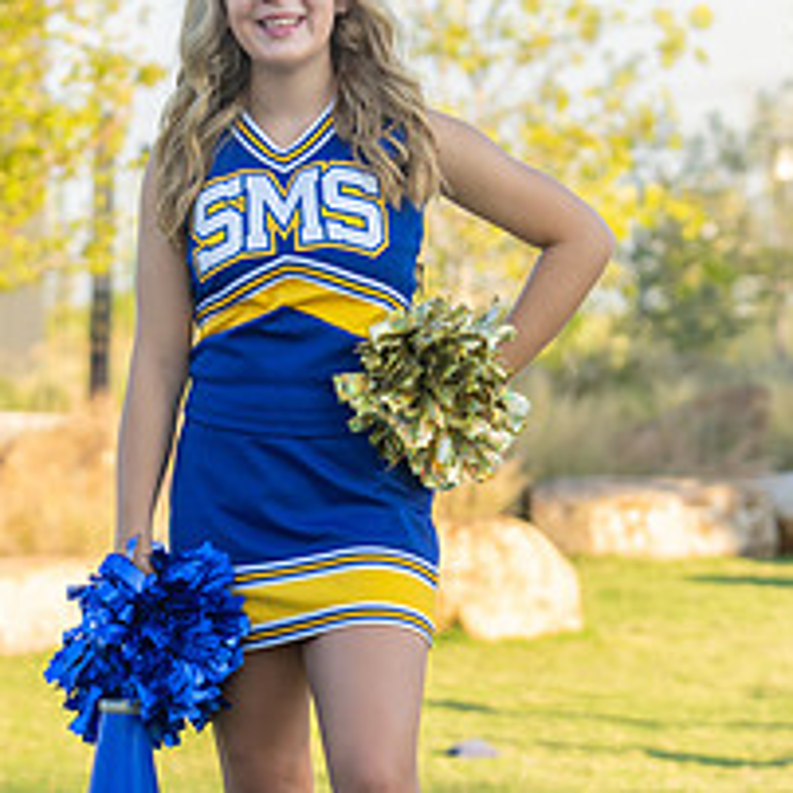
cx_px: 317
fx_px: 4613
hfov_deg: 9.8
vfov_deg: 9.8
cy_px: 534
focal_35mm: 178
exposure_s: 1/400
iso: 125
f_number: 3.2
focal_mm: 70
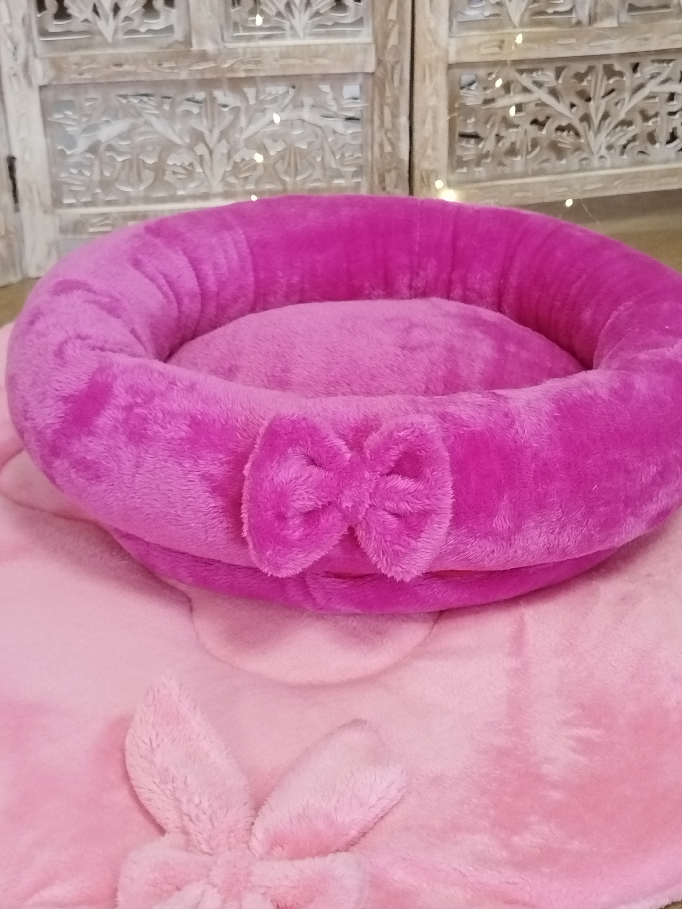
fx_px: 1261
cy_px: 480
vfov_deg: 39.6
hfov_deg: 30.3
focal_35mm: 48
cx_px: 359
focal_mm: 4.95
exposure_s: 1/50
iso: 800
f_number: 1.9
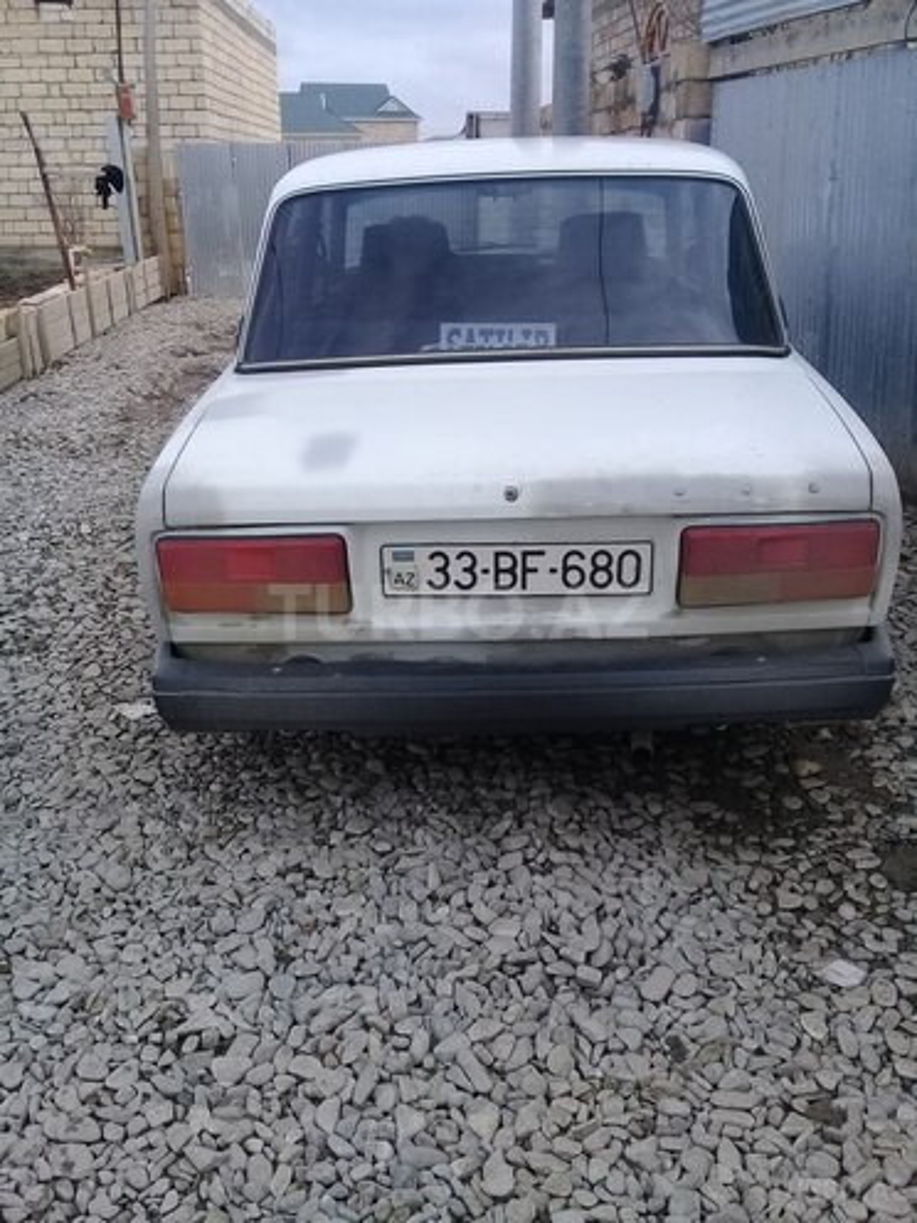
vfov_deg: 58.4
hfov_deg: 45.4
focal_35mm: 31
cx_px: 458
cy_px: 612
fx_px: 1095
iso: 50
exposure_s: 1/647
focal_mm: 3.3
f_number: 2.2
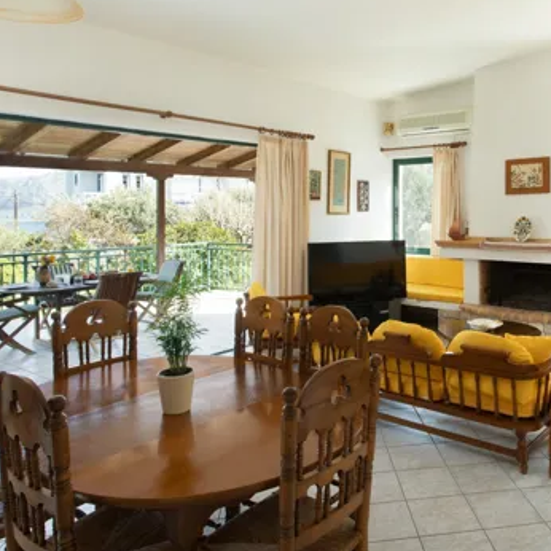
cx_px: 395
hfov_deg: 55.3
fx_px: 504
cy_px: 250
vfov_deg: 57.2
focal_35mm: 28
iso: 640
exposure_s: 1/30
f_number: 13
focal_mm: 19
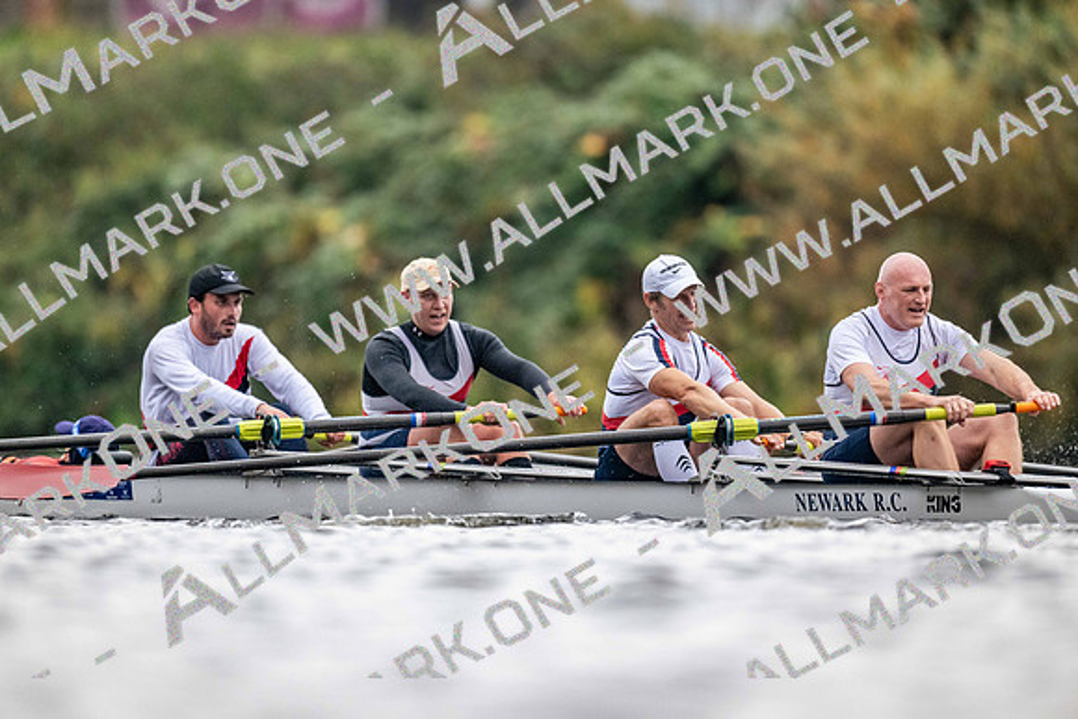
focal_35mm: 600
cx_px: 539
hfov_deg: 3.4
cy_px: 360
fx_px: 17970
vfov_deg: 2.3
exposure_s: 1/2500
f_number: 4
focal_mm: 600
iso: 3600
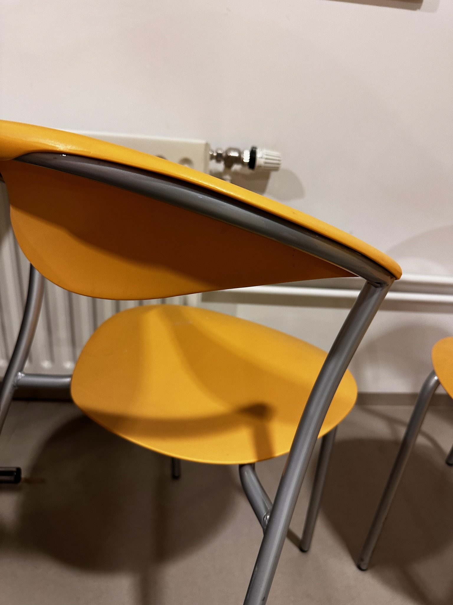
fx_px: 419
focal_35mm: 24
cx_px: 226
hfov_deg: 56.8
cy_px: 302
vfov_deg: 71.6
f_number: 1.78
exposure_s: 1/50
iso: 200
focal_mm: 6.86
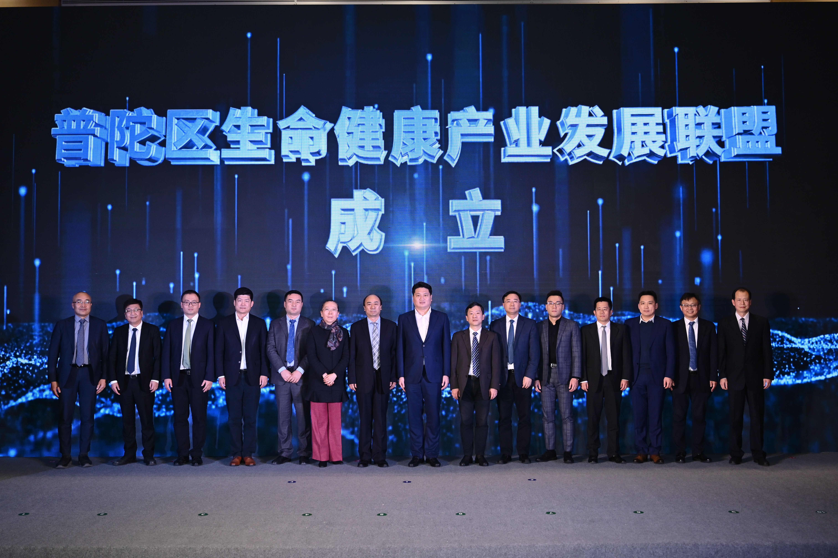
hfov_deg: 53.2
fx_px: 837
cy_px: 279
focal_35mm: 36
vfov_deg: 36.8
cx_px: 419
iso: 500
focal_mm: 36
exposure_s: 1/200
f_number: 4
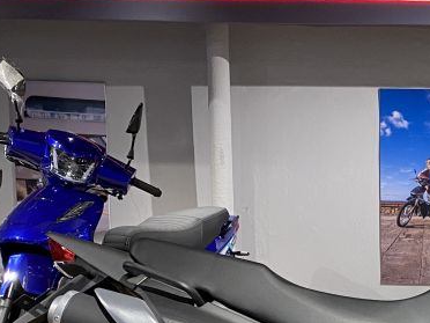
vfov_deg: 18.7
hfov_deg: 24.9
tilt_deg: -9.6
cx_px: 447
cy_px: 398
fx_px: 919
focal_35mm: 74
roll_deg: -0.2
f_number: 1.8
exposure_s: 1/50
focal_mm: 4.25
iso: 125
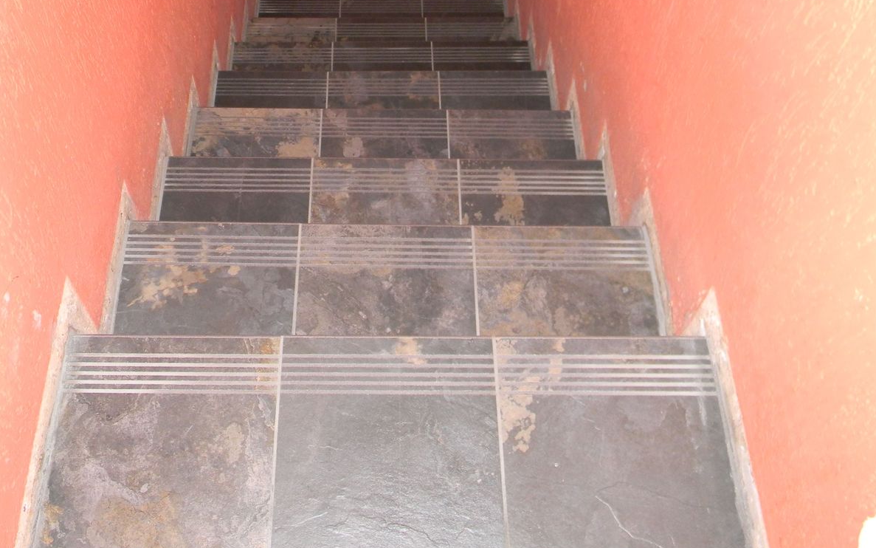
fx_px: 955
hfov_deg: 49.2
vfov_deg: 31.4
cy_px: 137
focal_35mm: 40
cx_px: 384
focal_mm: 5
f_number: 3.5
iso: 200
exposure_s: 1/26
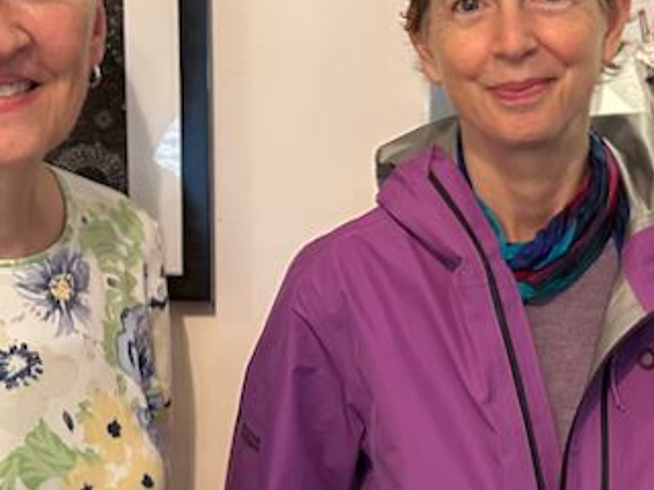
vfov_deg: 24.4
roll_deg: -1.9
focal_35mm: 60
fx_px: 1134
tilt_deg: -9.0
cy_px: 299
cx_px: 468
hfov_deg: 31.8
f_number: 1.78
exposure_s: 1/60
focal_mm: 6.86
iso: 500
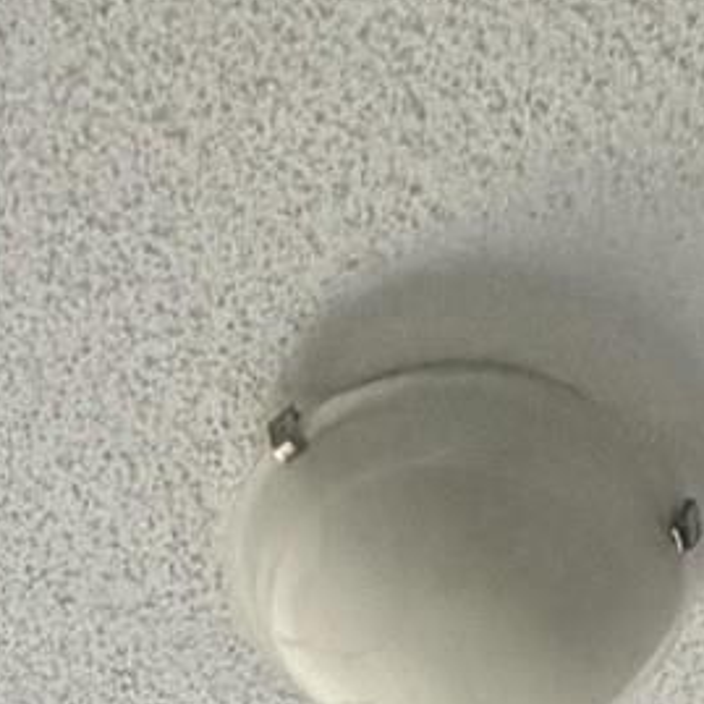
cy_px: 2997
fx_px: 2439
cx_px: 508
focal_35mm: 106
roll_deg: +0.0
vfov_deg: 7.6
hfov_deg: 16.4
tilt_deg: -11.2
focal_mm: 2.22
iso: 320
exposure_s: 1/121
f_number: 2.2
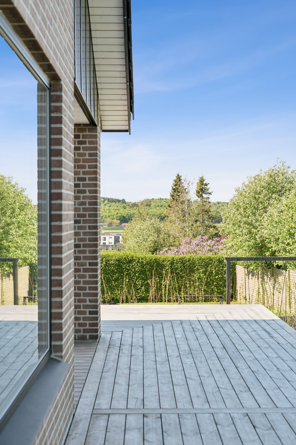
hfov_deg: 27.0
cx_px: 148
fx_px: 617
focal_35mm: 50
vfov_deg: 39.6
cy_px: 222
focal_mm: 50
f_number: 5
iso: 80
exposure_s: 1/160
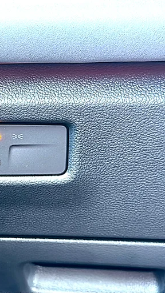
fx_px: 452
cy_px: 144
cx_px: -3
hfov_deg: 20.0
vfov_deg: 36.0
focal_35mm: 58
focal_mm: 6.86
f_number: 1.78
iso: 250
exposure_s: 1/40
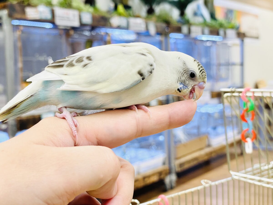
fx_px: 410
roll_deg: +2.3
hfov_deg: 36.8
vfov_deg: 28.0
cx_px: 136
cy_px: 102
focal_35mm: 52
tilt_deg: -4.0
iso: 80
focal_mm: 6
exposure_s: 1/99
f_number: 2
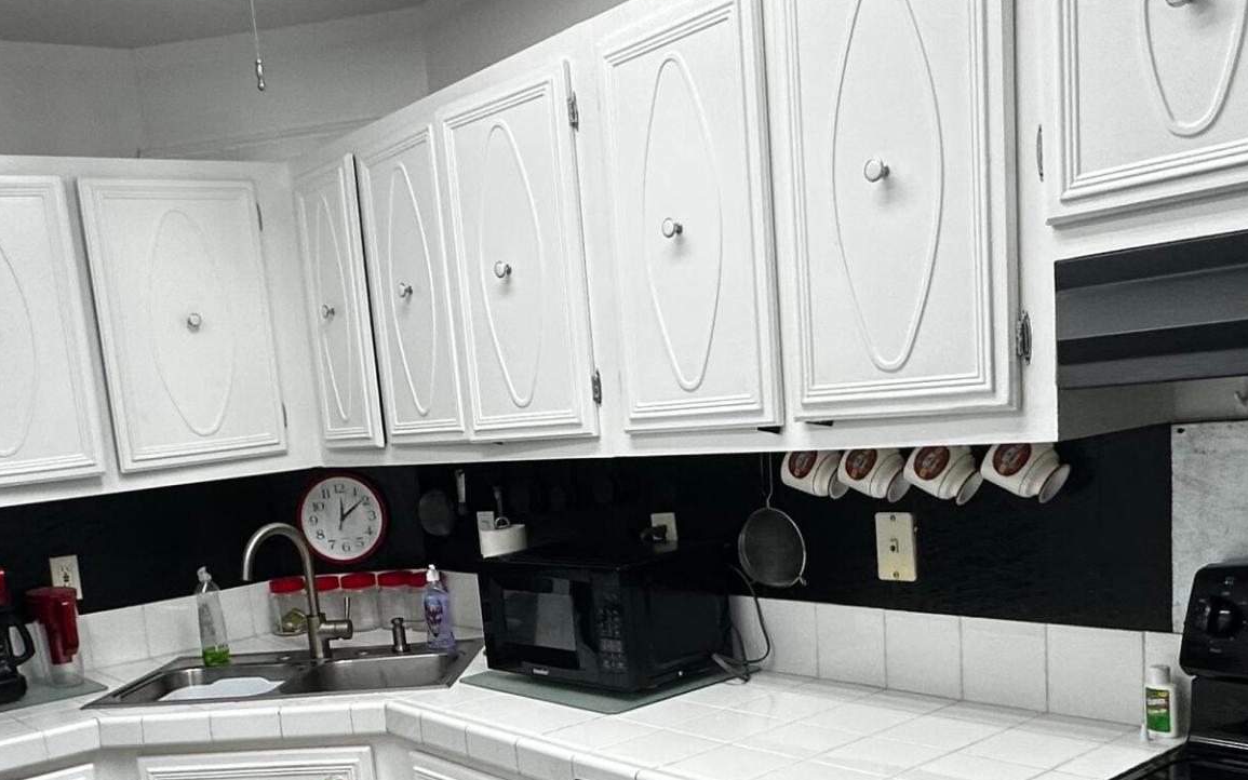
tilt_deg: -10.5
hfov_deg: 52.3
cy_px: 615
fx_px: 1259
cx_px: 482
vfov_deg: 33.5
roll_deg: +5.8
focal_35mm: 37
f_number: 2.2
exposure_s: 1/120
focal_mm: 2.22
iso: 100
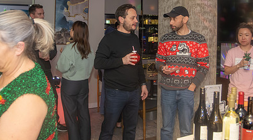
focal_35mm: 40
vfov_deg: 28.7
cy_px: 26
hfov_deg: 50.6
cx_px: 131
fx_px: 267
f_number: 4
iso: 1600
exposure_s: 1/160
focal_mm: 24
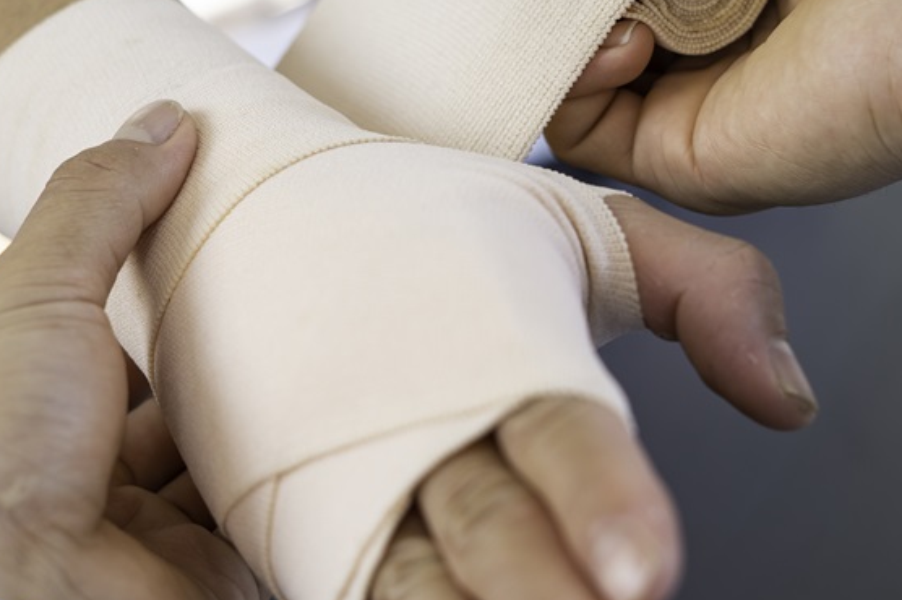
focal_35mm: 108
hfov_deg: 18.9
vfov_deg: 12.6
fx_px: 2704
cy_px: 174
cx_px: 433
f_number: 3.2
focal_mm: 50
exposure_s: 1/60
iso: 125
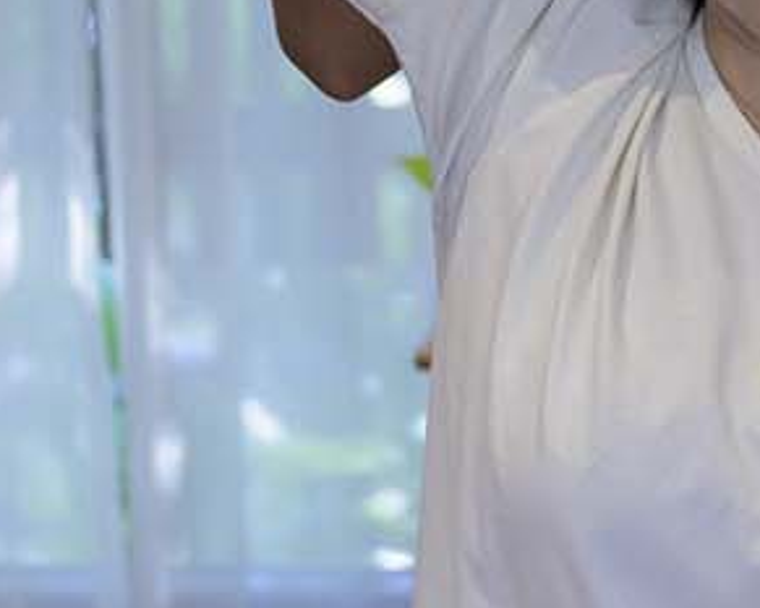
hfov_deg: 11.3
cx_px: 948
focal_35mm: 167
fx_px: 3758
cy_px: 196
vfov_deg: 9.3
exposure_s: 1/200
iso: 2800
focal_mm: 36
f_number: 3.5
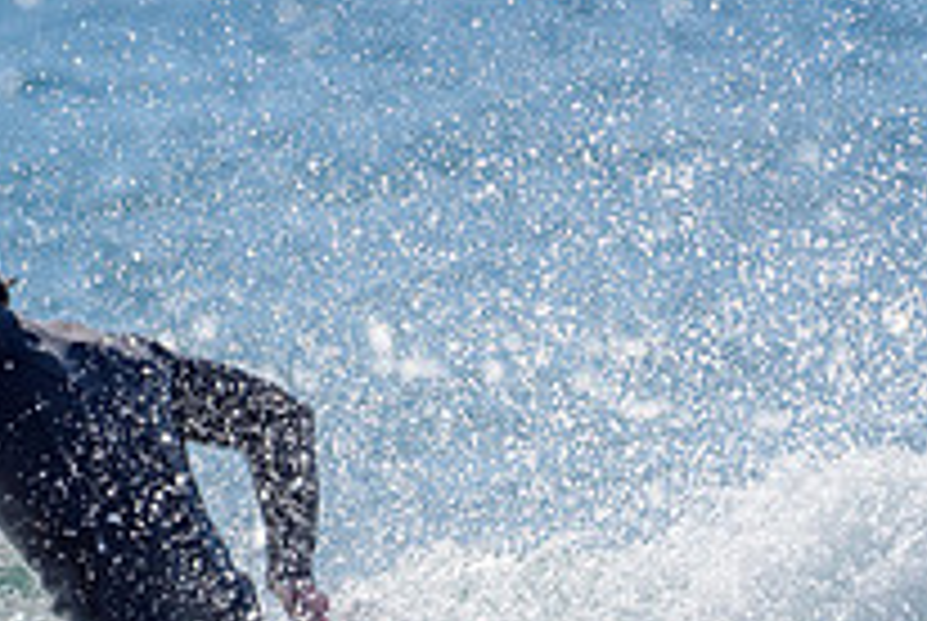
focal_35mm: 1724
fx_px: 44456
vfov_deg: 0.8
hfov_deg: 1.2
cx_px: 187
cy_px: 687
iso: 125
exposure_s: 1/2000
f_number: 5.6
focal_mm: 500
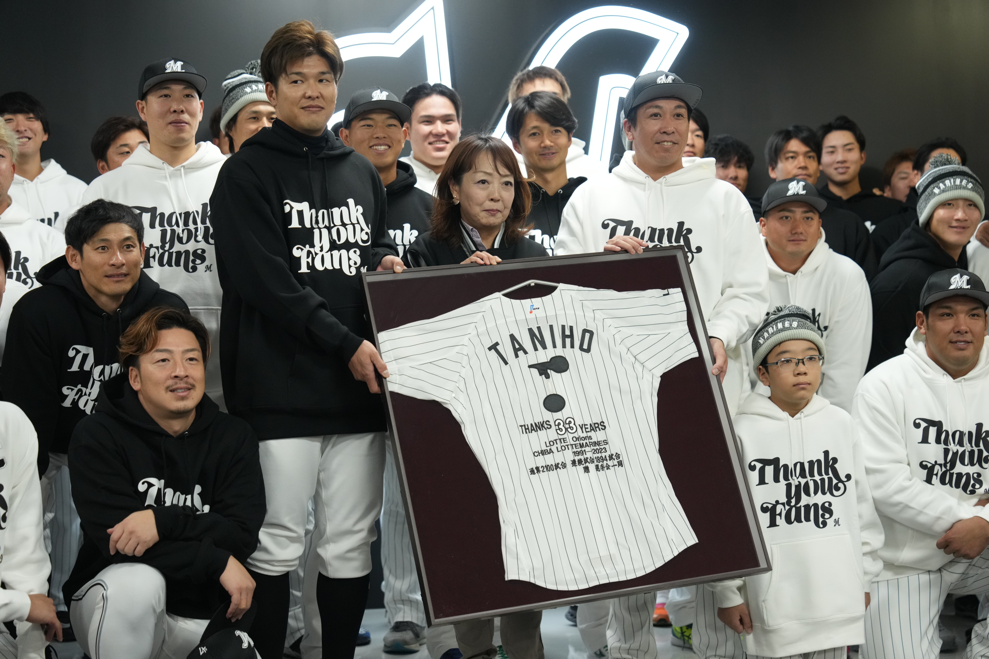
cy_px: 330
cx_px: 494
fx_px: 1621
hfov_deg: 33.9
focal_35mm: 59
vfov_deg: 23.0
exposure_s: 1/250
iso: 3200
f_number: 2.8
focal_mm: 59
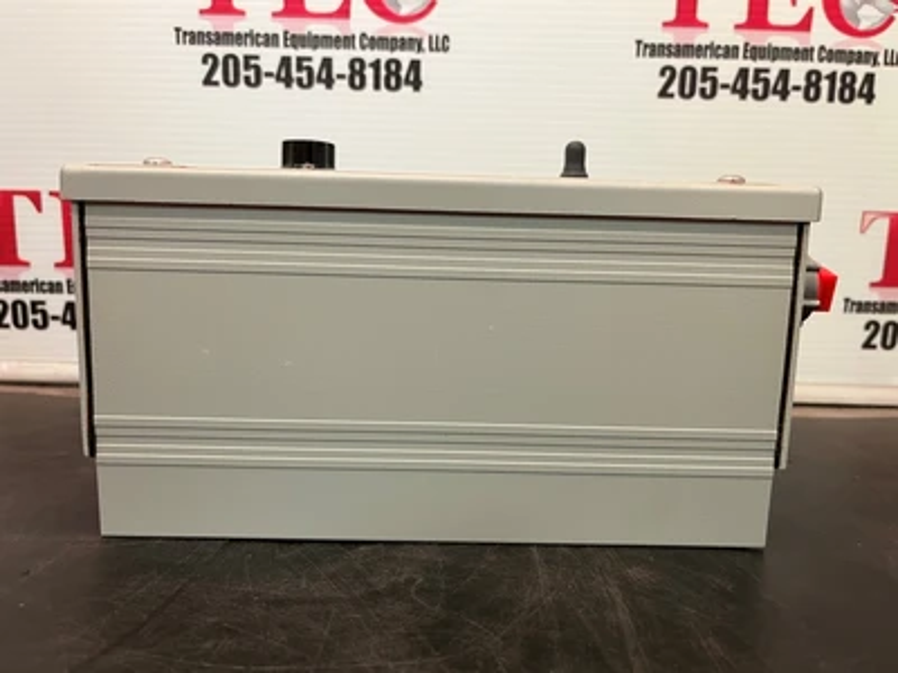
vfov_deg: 53.1
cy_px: 336
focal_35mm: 26
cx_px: 449
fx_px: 674
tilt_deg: -9.0
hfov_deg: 67.3
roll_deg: -1.5
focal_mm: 5.1
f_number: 1.6
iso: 200
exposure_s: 1/59
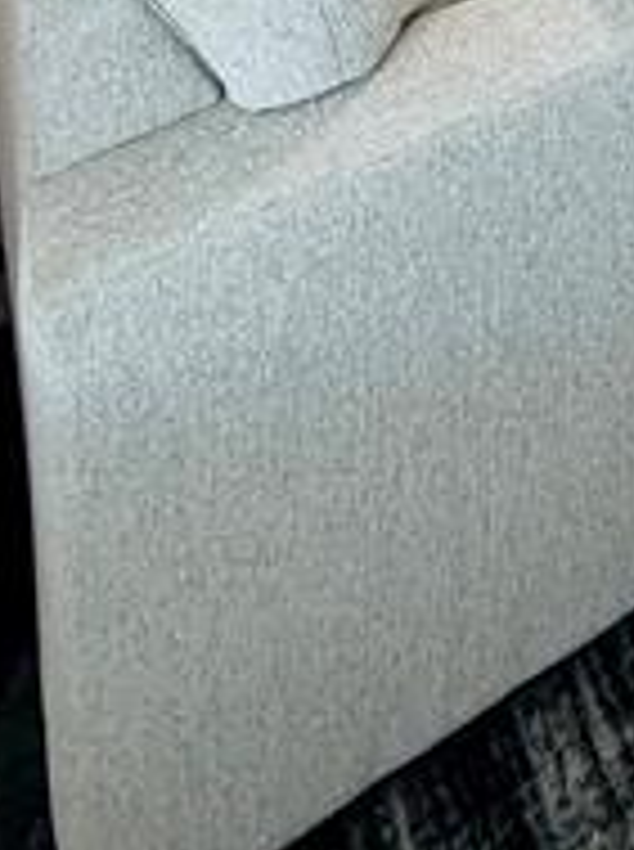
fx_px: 1397
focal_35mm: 57
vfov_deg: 19.5
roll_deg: -0.2
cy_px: -837
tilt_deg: -6.1
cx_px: 755
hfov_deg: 23.4
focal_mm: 2.22
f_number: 2.2
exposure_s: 1/60
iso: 200
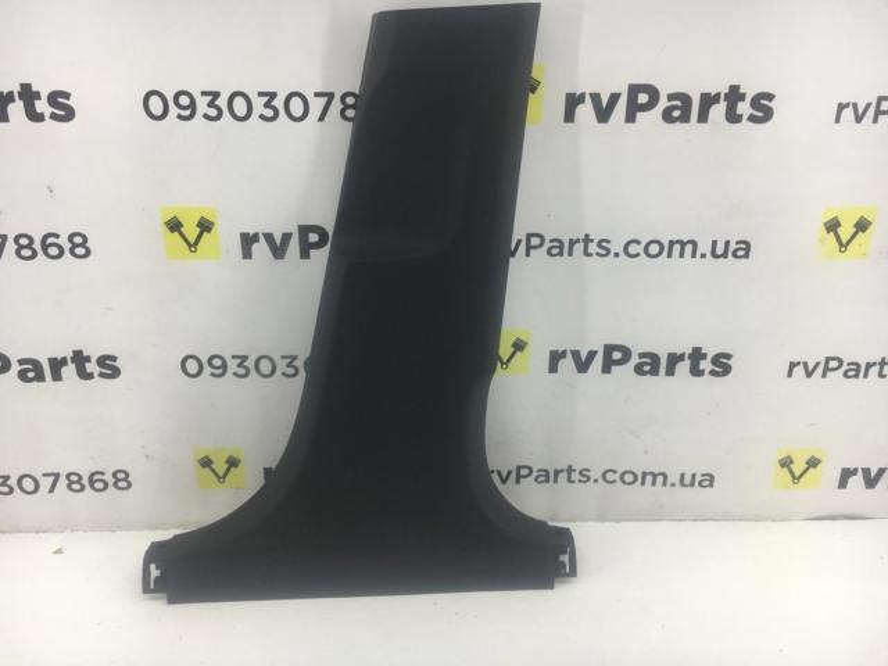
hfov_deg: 61.7
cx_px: 444
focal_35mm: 29
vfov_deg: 48.2
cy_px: 333
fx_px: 744
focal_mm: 4.15
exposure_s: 1/50
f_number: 2.2
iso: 25
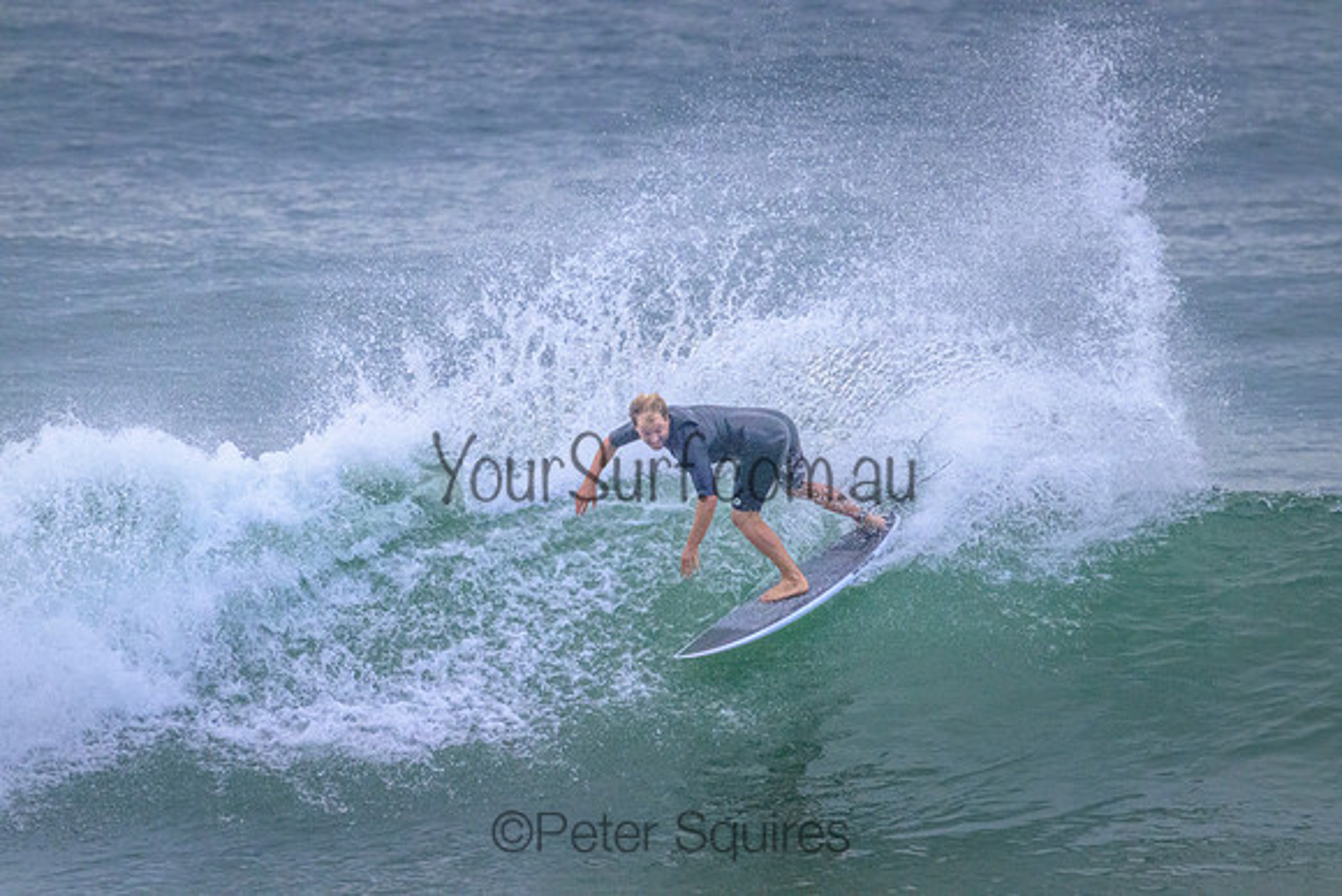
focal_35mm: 800
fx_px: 29828
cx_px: 671
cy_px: 448
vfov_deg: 1.7
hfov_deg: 2.6
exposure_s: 1/2000
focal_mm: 800
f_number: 11
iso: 7200
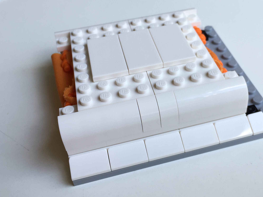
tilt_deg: -40.5
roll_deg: +2.3
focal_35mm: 43
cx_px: 173
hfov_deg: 43.3
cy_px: 87
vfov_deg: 33.6
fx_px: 327
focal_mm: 4.15
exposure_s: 1/356
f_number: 2.2
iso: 32
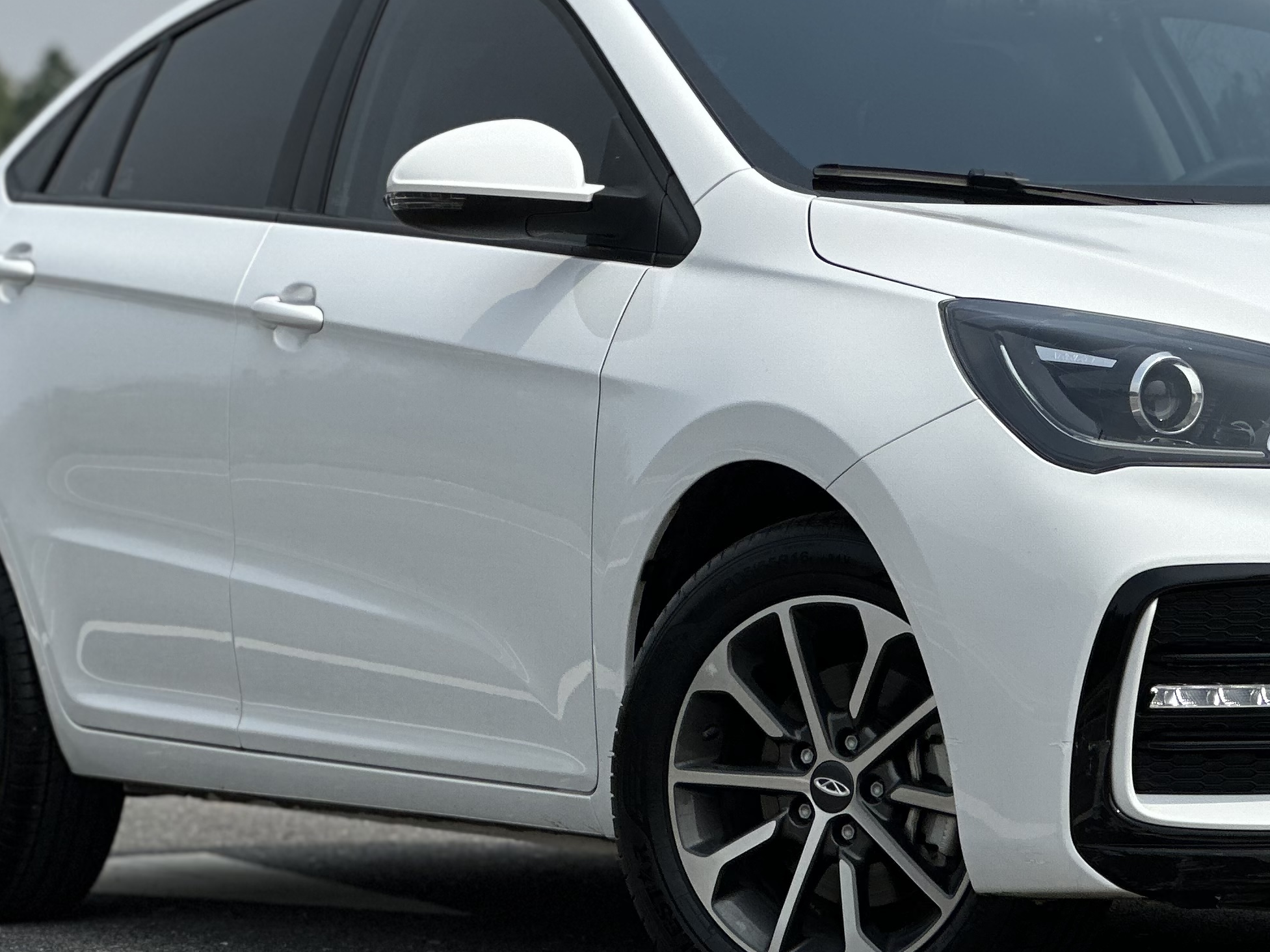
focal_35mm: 159
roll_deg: -0.8
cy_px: 261
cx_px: 1037
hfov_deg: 12.4
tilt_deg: +3.5
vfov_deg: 9.3
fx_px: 5832
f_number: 2.8
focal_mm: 9
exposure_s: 1/1393
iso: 32
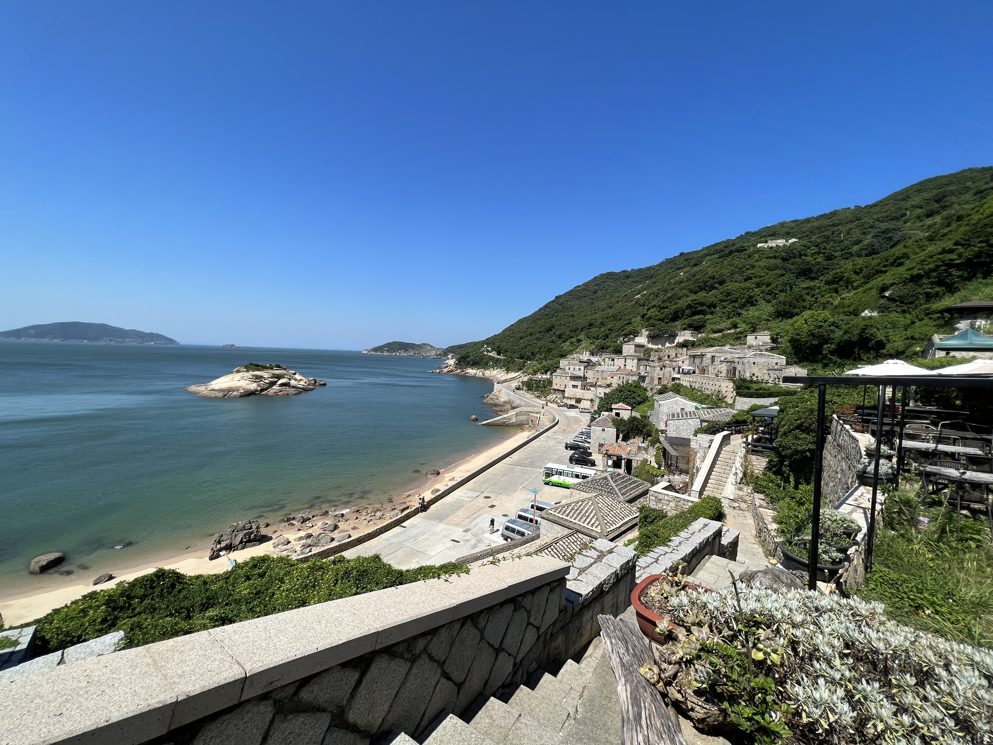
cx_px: 496
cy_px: 372
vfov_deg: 89.9
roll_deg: -2.2
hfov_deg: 106.2
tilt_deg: -5.0
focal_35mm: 13
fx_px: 373
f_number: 1.8
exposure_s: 1/2053
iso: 32
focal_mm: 1.57
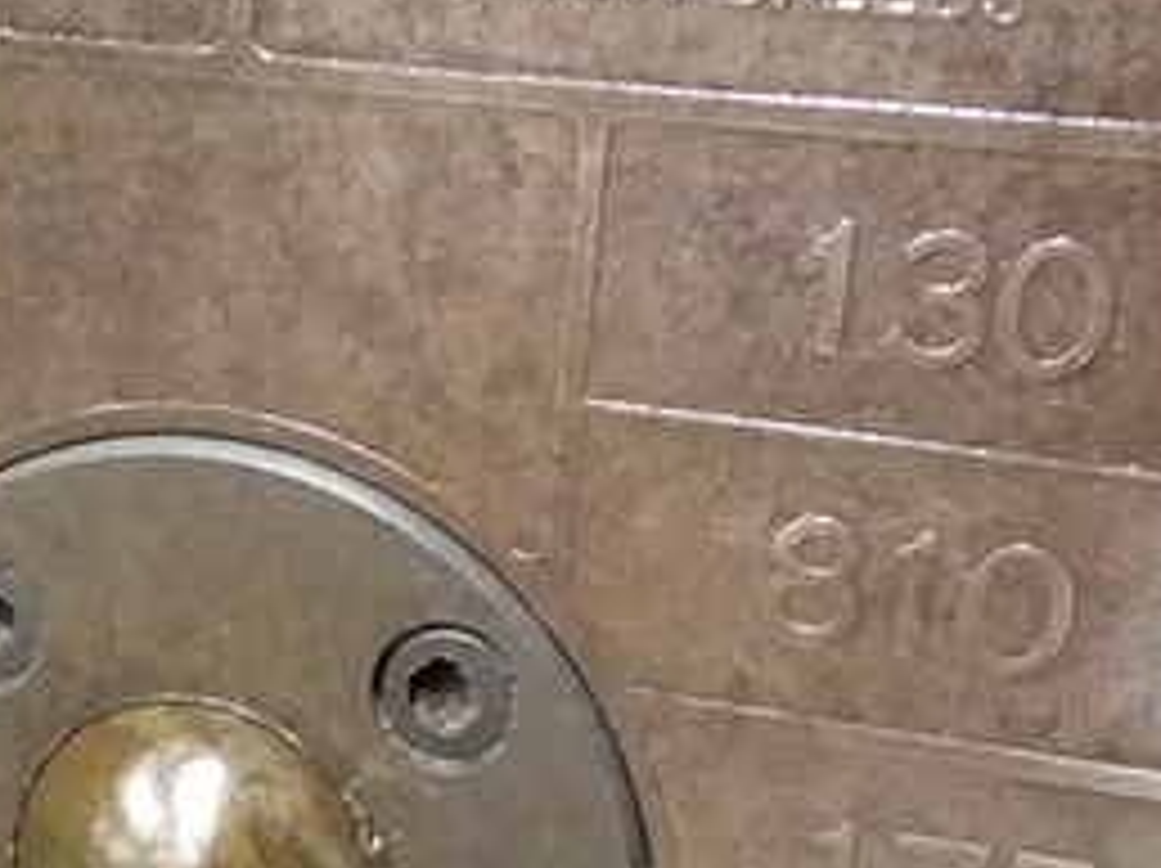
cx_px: 158
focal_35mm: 72
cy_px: 765
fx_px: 2413
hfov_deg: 26.3
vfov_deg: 20.0
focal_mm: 2.47
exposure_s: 1/17
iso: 640
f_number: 1.9
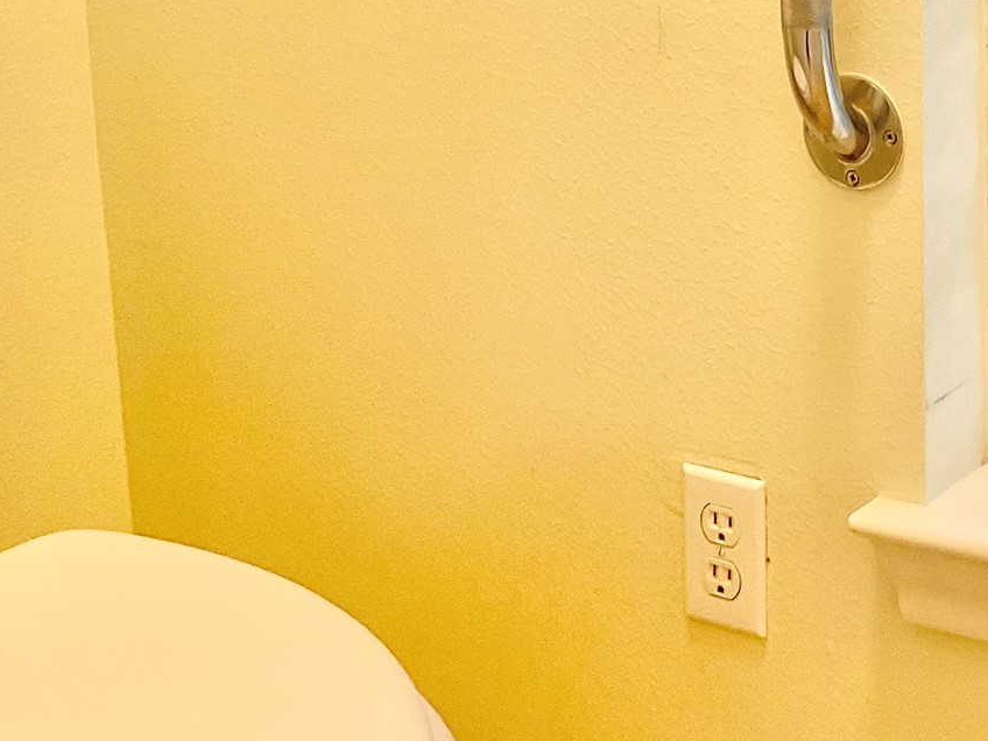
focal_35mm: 70
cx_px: 937
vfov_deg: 20.6
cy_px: 89
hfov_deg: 26.6
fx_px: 1998
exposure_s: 1/60
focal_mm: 3
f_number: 1.8
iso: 80
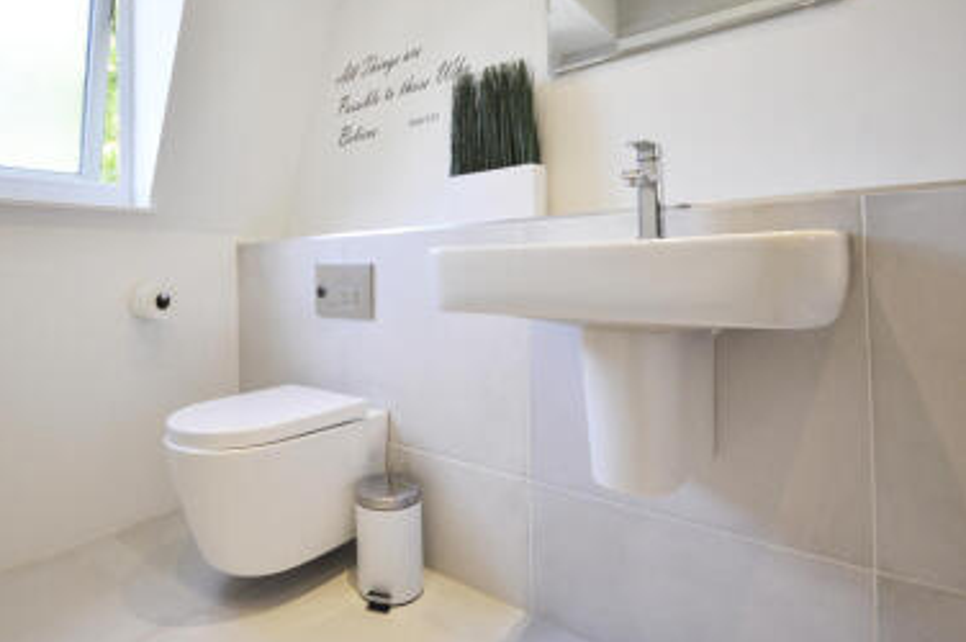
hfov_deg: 86.1
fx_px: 509
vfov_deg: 63.8
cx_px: 398
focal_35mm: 19
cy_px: 253
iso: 250
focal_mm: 10
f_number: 4.5
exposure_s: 1/80
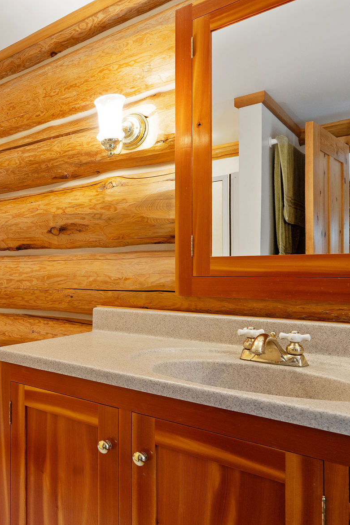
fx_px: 408
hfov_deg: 40.4
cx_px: -4
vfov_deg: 65.4
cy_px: 285
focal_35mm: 28
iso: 320
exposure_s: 1/10
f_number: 7.1
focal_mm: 16
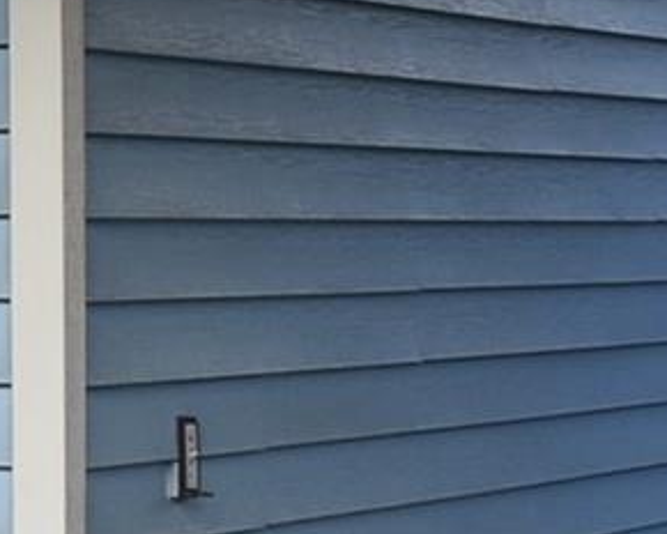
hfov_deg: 8.4
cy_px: 361
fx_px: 3534
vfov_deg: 8.6
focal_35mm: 179
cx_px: -1578
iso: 320
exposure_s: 1/250
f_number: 8
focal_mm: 18
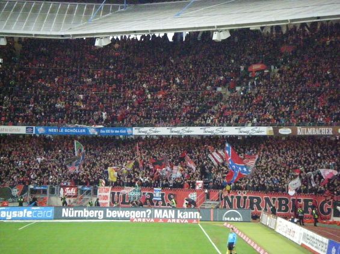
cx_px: 170
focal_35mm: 169
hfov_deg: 11.7
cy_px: 127
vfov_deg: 8.8
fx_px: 1659
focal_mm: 27.9
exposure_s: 1/250
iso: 3200
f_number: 4.4
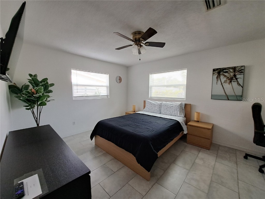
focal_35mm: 13
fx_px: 100
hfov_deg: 106.2
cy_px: 100
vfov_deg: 89.9
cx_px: 132
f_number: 2.2
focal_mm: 1.74
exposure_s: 1/40
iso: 50
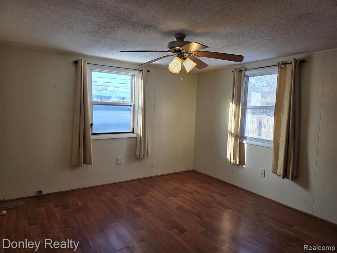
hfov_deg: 73.9
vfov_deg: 58.9
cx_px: 168
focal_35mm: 23
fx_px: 224
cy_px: 126
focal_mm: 6.3
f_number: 1.7
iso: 25
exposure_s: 1/120
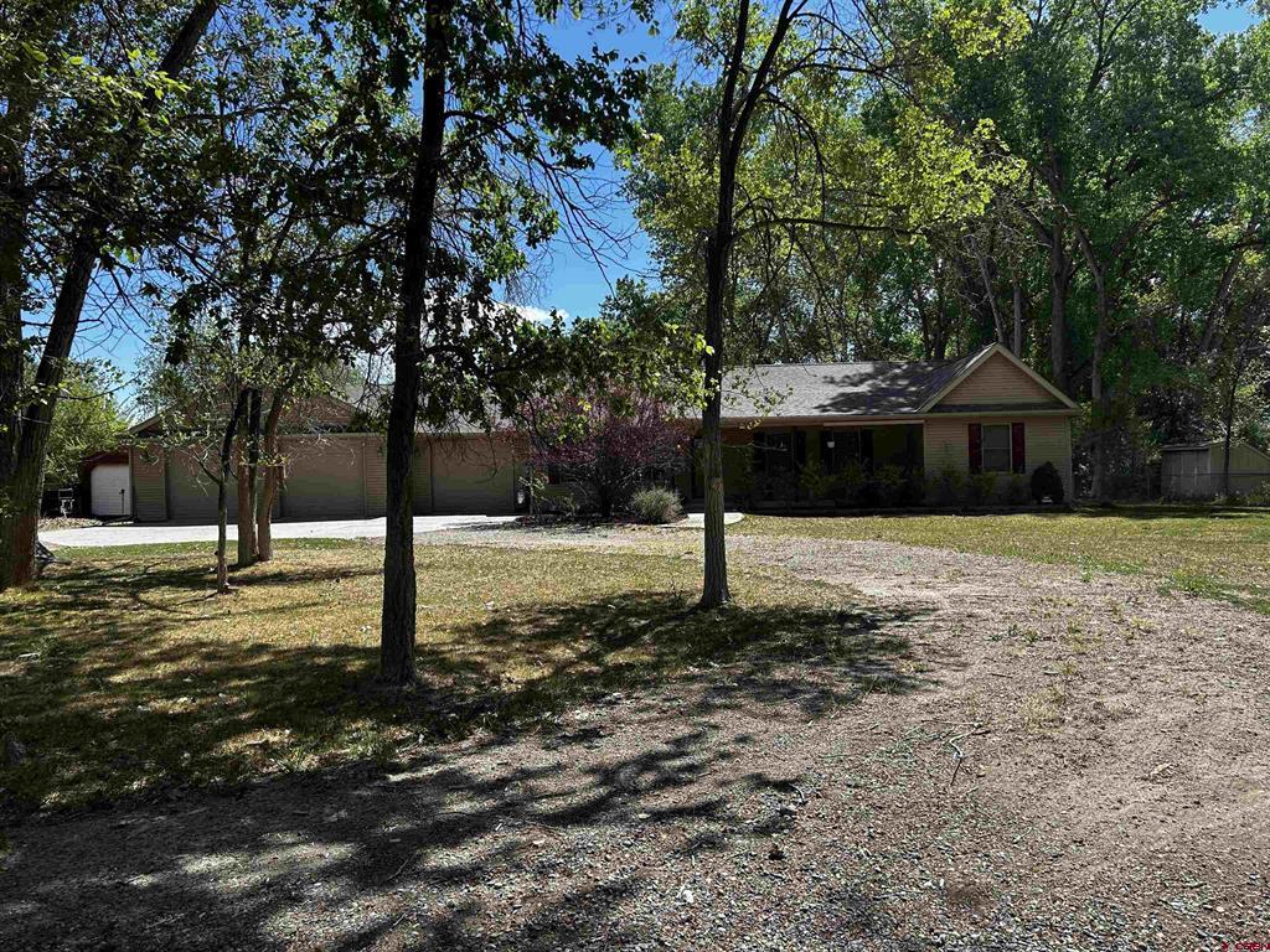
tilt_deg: +0.3
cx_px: 635
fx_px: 954
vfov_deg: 53.1
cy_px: 476
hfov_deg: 67.3
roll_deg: +1.4
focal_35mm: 26
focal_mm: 5.7
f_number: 1.5
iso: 50
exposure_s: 1/2208
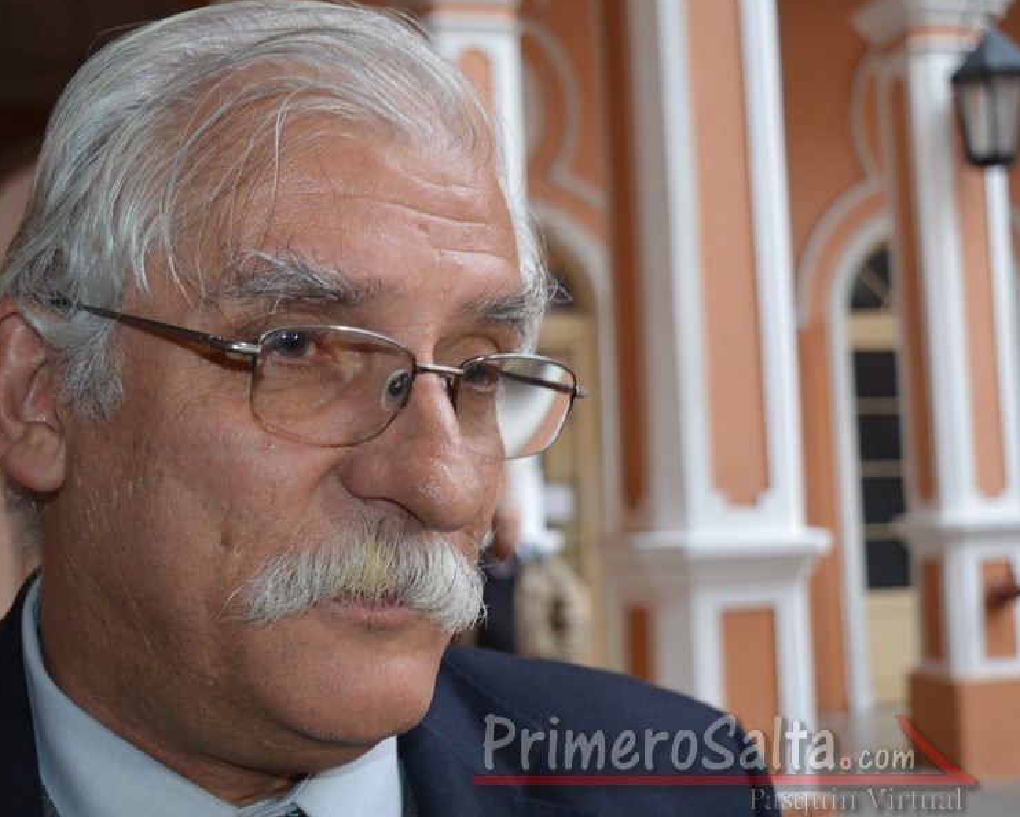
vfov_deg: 30.5
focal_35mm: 50
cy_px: 406
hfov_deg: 37.5
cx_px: 412
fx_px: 1497
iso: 400
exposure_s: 1/80
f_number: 4.2
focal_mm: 29
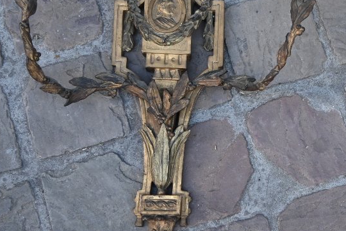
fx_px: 785
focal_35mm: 82
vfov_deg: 16.7
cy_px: 86
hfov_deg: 24.2
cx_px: 304
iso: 400
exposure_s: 1/200
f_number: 3.8
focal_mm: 24.5
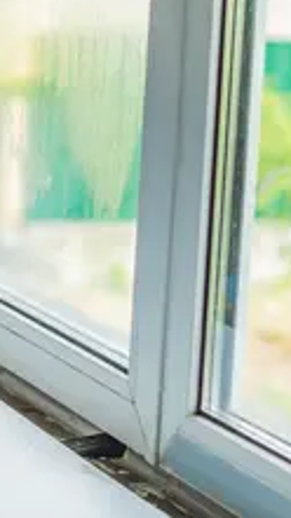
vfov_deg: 15.0
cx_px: -143
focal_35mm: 142
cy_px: 87
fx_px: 1952
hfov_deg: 8.3
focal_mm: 50
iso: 100
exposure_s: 1/320
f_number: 2.8
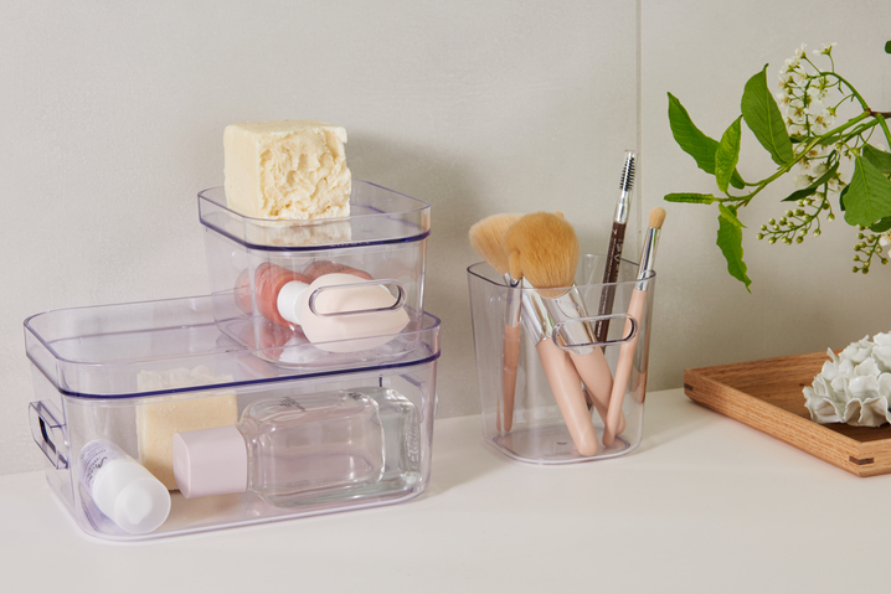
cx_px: 479
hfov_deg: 26.0
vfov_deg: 17.5
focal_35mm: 78
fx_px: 1931
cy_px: 296
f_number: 14
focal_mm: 70
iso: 320
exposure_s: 1/5
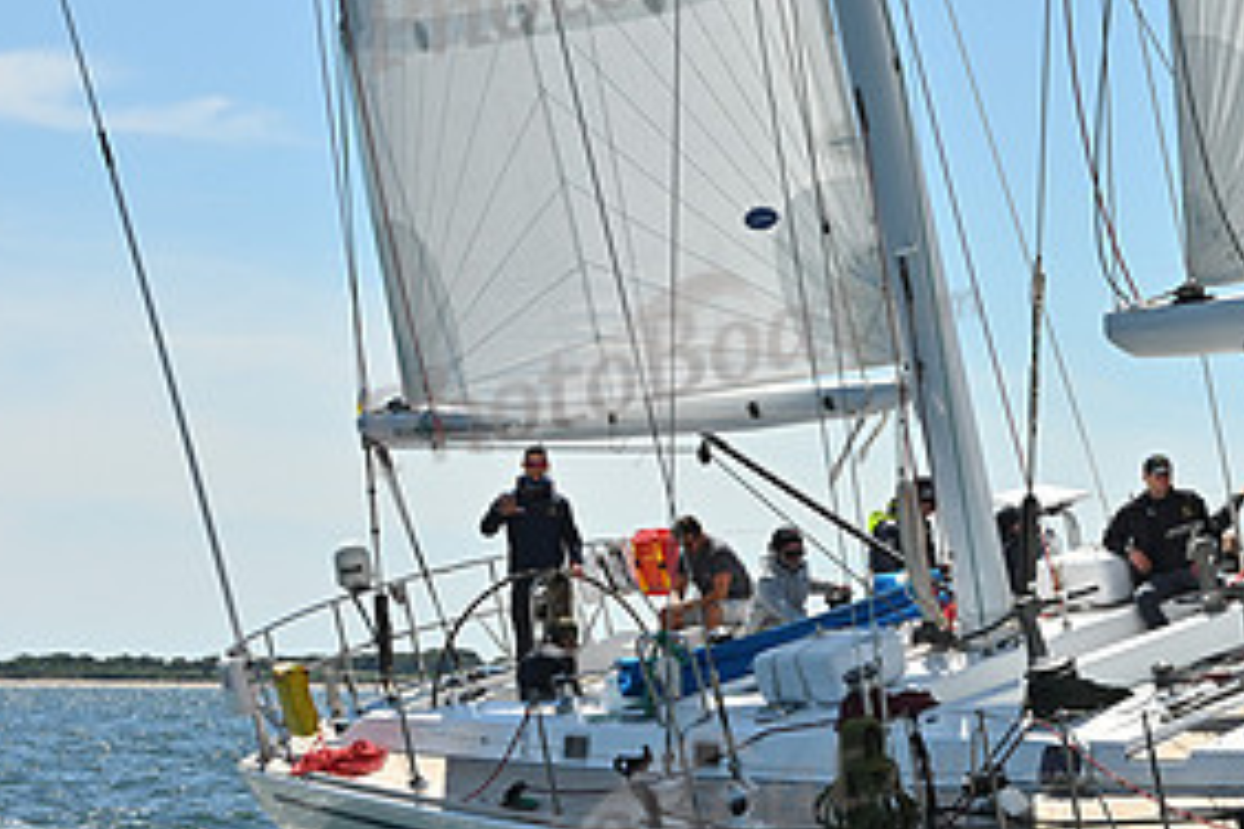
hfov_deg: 13.2
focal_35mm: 154
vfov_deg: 8.9
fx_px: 5321
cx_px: 1213
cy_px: 531
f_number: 11
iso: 320
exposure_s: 1/800
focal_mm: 75
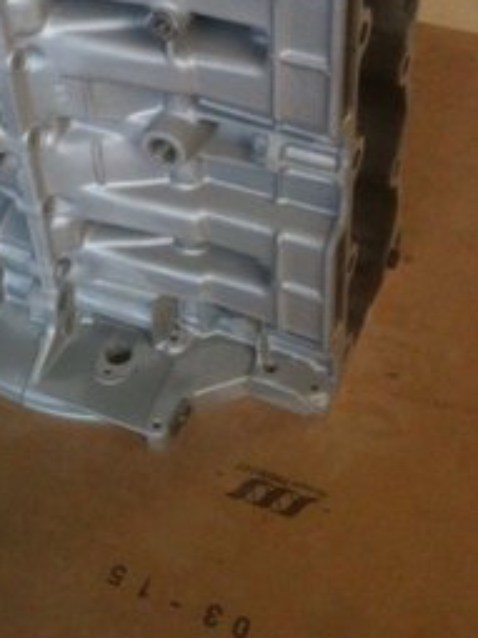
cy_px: 153
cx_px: 105
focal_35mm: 55
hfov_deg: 26.1
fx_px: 1013
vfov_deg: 34.2
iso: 320
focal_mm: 3.85
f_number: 2.8
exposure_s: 1/17
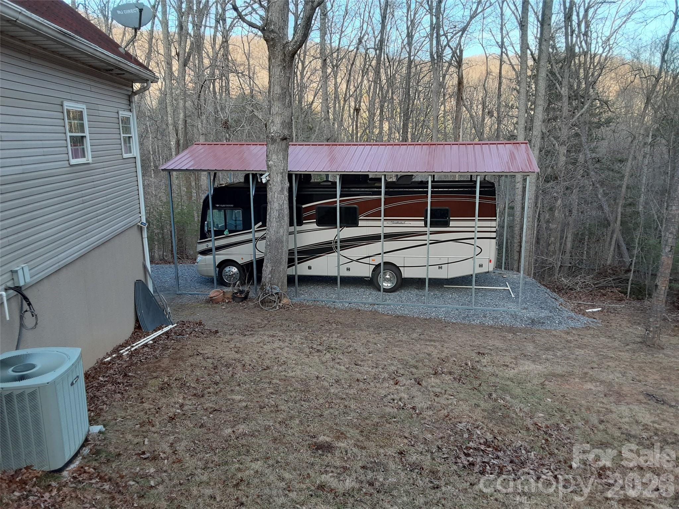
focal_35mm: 27
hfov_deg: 65.3
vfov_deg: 51.4
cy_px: 254
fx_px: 530
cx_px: 340
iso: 50
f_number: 1.9
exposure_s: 1/120
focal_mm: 2.91
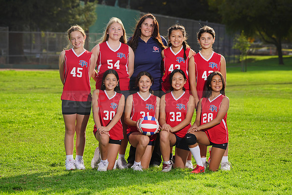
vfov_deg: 7.2
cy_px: 98
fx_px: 1558
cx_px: 146
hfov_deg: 10.7
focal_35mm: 192
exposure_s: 1/250
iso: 100
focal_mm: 192
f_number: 8
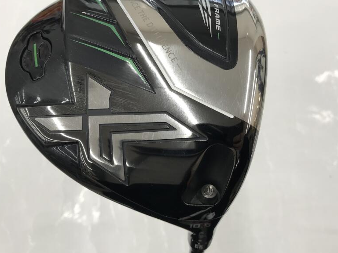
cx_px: 177
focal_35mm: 35
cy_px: 115
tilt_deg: -66.8
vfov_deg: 40.7
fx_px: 342
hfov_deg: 52.6
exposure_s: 1/60
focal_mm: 3.99
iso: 20
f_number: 1.8
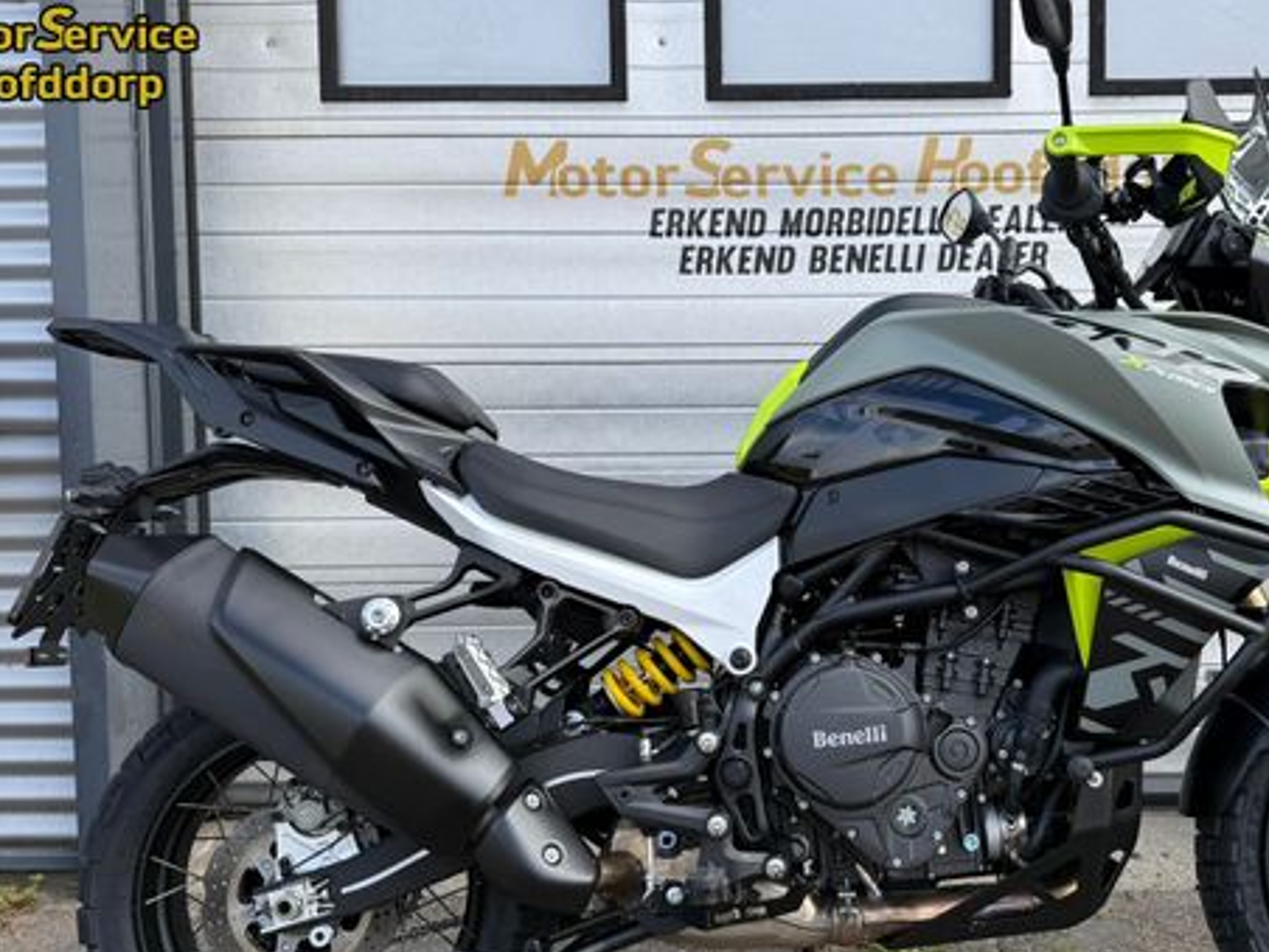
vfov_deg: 41.8
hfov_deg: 53.3
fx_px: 1246
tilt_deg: -3.4
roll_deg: -0.2
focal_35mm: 34
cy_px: 514
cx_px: 797
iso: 80
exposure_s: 1/1032
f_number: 1.78
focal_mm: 6.76
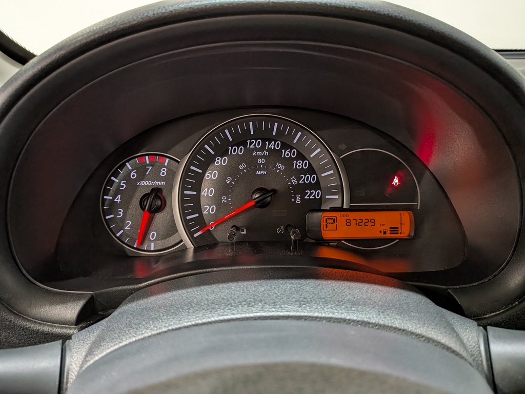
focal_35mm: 24
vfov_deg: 56.8
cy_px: 197
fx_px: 364
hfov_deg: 71.6
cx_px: 262
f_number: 1.7
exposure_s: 1/120
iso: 339
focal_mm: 4.53
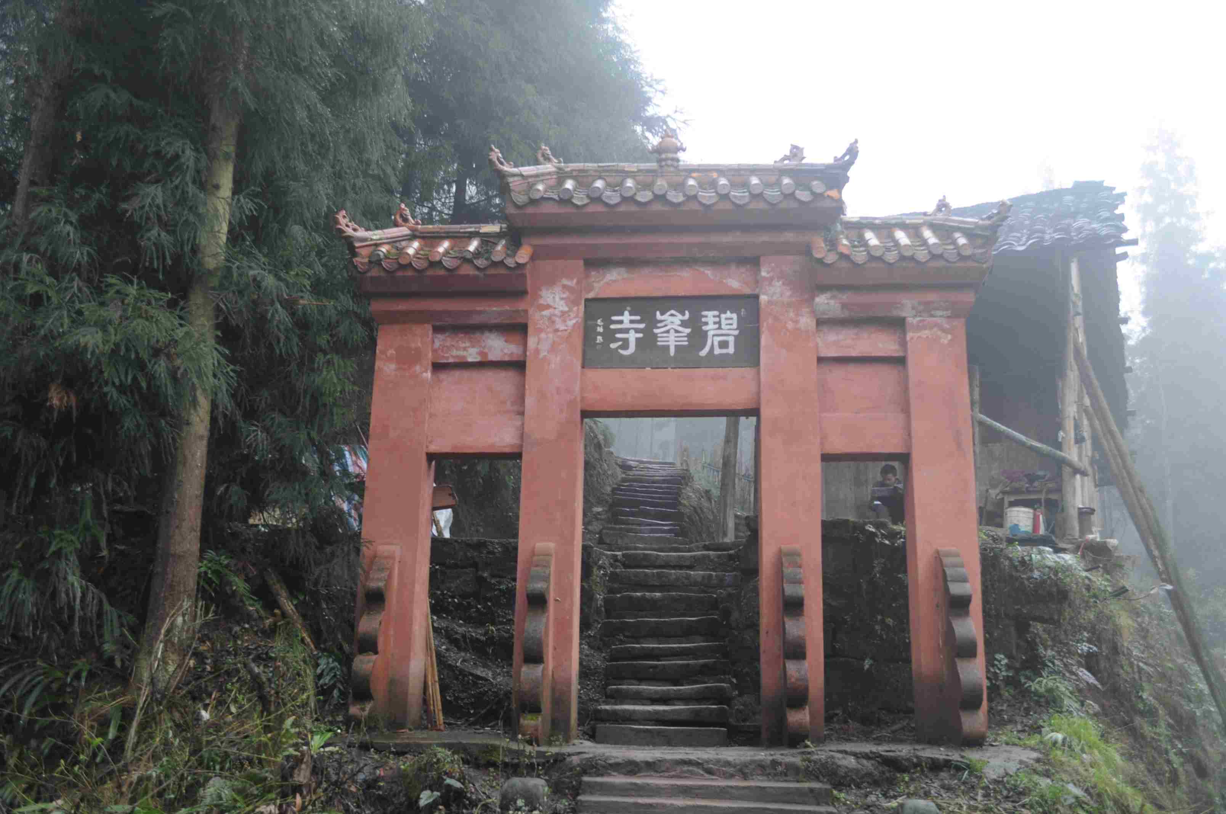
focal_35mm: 36
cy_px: 407
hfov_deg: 53.2
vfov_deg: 36.8
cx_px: 613
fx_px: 1224
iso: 250
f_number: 5.6
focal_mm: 24
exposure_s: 1/30
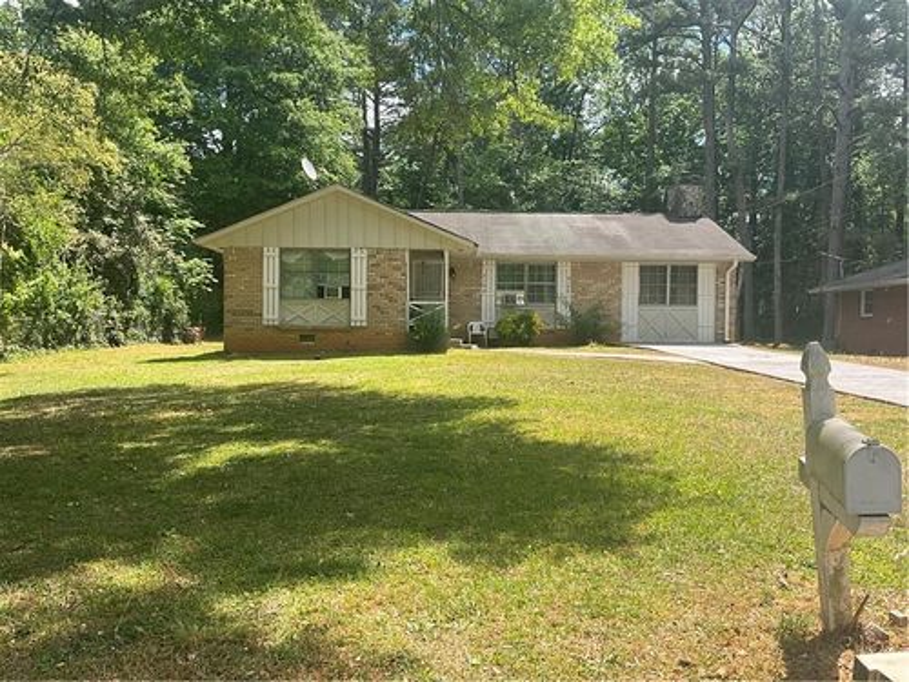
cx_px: 454
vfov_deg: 48.2
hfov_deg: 61.7
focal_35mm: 29
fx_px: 762
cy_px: 341
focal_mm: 3
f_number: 1.8
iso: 25
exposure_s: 1/739
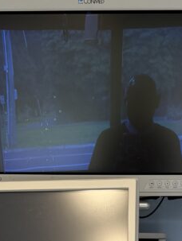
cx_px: 117
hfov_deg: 18.2
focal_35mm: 81
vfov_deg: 19.8
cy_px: 393
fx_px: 567
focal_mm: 6.76
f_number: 1.78
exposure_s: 1/100
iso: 160
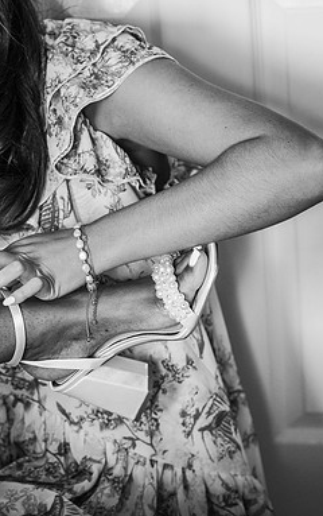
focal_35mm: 131
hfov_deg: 10.0
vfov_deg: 15.9
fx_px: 1842
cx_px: 52
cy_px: 257
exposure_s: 1/200
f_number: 3.2
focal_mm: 85
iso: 1400
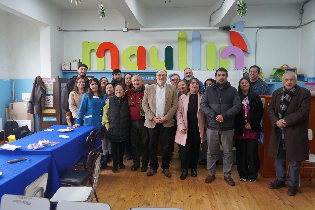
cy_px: 105
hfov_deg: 61.9
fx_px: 262
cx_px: 158
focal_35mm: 30
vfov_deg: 43.6
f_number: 4
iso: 2000
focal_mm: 30
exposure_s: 1/160
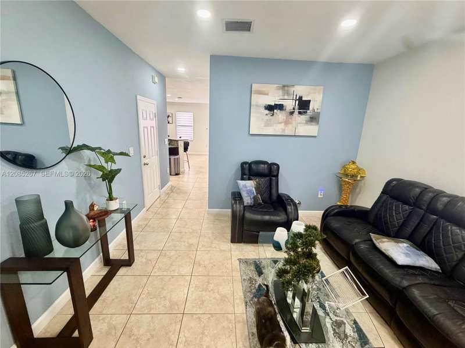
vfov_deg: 85.6
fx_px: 188
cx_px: 232
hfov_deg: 102.1
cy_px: 174
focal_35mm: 14
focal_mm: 2.22
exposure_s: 1/60
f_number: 2.2
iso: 250
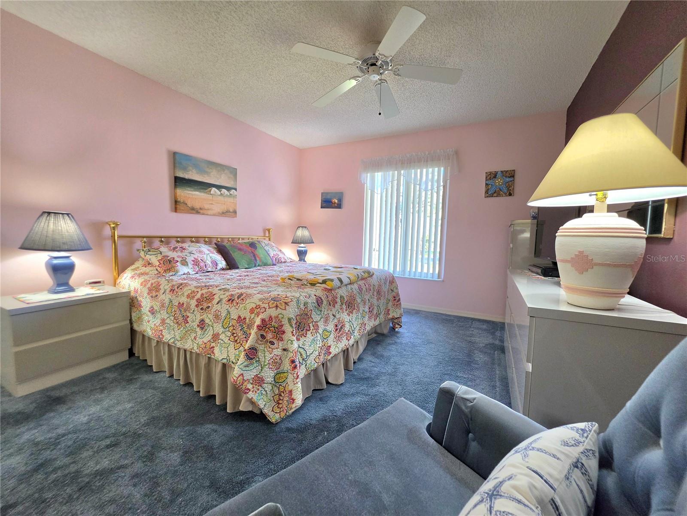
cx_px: 344
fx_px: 258
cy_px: 258
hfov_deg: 106.2
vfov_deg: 89.9
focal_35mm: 13
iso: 250
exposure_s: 1/120
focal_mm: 2.2
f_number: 1.9
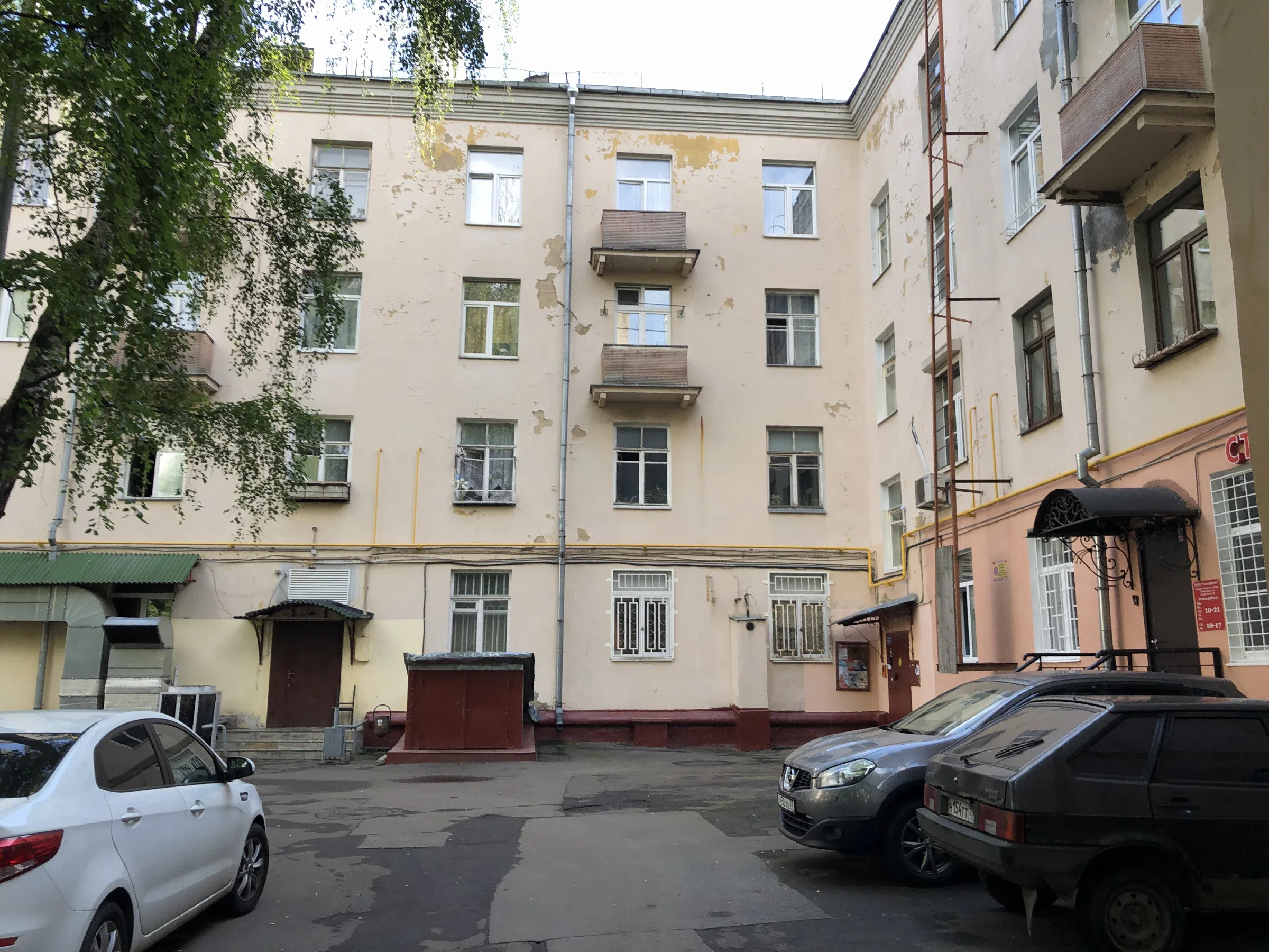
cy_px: 476
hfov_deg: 63.4
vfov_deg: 49.7
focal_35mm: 28
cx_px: 634
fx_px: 1026
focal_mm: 4
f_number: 1.8
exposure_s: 1/271
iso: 20
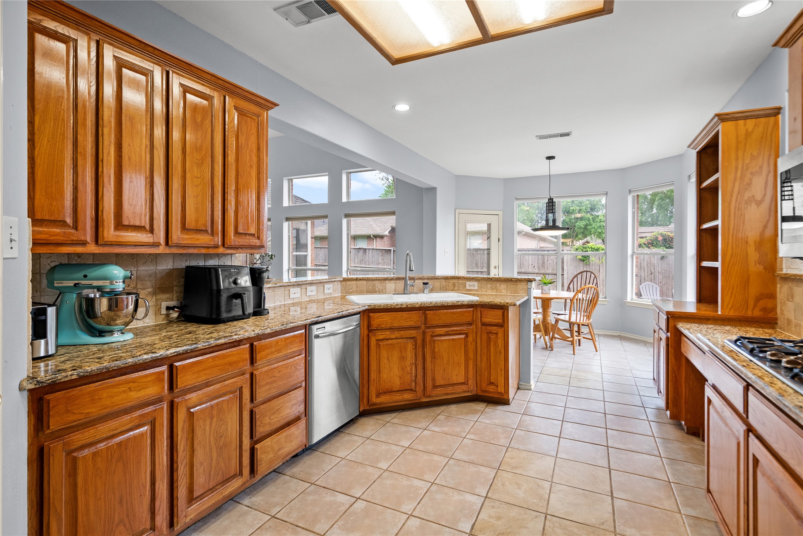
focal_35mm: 17
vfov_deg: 70.4
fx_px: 379
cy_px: 268
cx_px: 402
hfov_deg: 93.3
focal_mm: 17
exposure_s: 1/3
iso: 800
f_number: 7.1
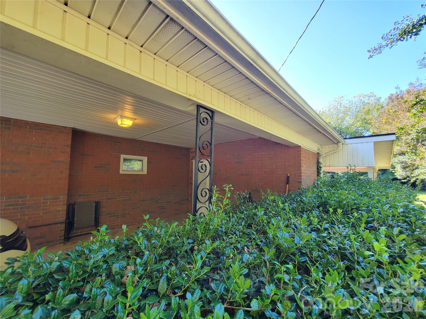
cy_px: 160
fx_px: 160
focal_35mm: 13
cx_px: 213
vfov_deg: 89.9
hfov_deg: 106.2
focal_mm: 1.8
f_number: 2.2
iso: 64
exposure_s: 1/50
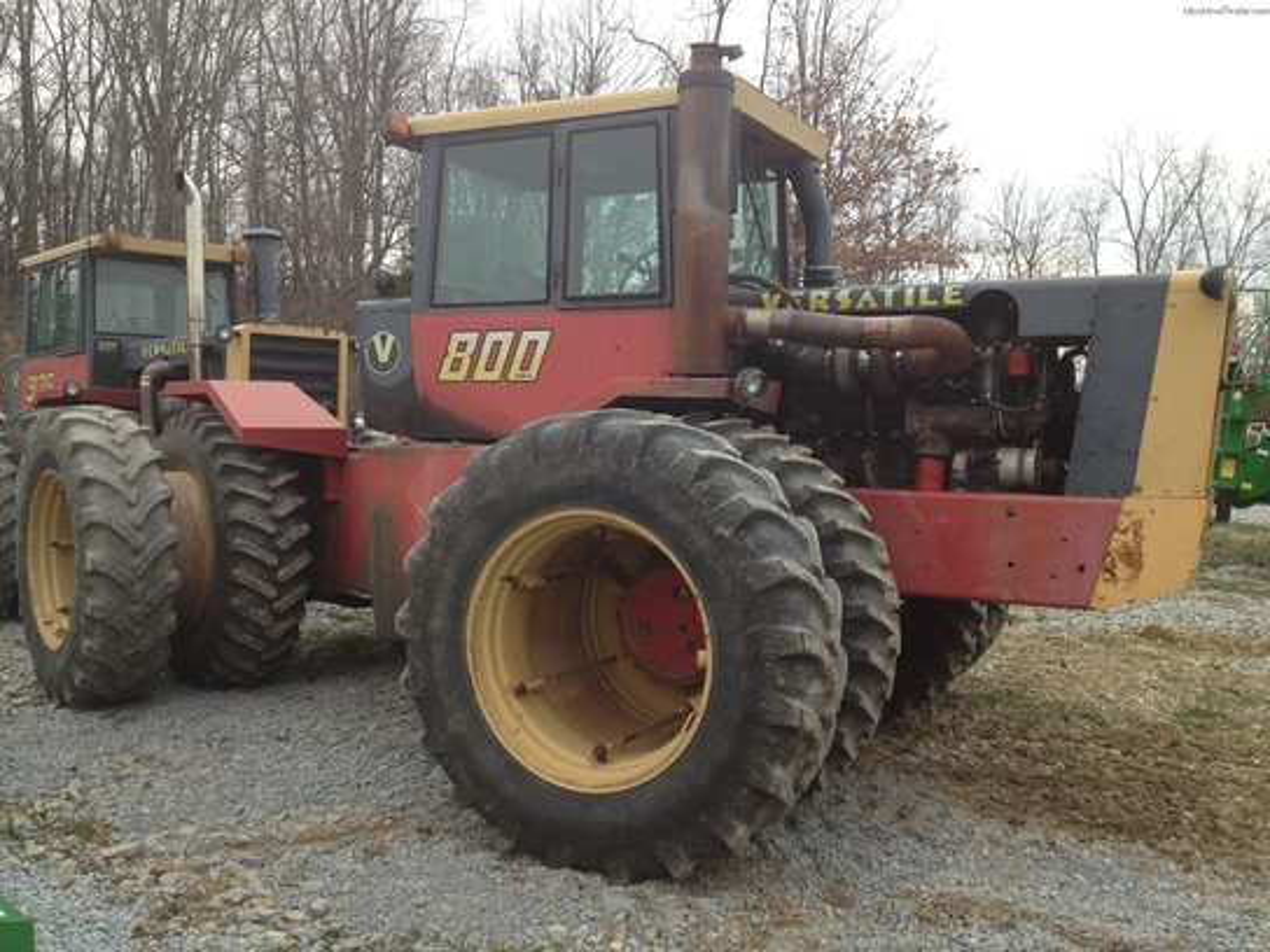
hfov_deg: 52.6
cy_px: 476
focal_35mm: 35
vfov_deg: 40.7
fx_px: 1284
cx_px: 635
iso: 50
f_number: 2.4
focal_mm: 4.28
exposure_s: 1/133
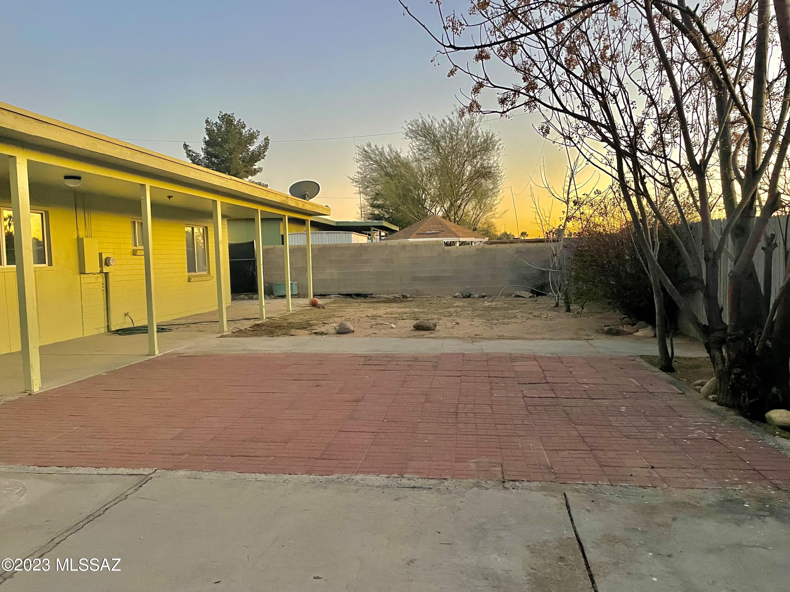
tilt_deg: -2.7
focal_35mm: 26
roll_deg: +1.9
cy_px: 296
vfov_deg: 53.1
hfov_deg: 67.3
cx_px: 395
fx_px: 593
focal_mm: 4.2
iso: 500
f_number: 1.6
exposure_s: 1/60
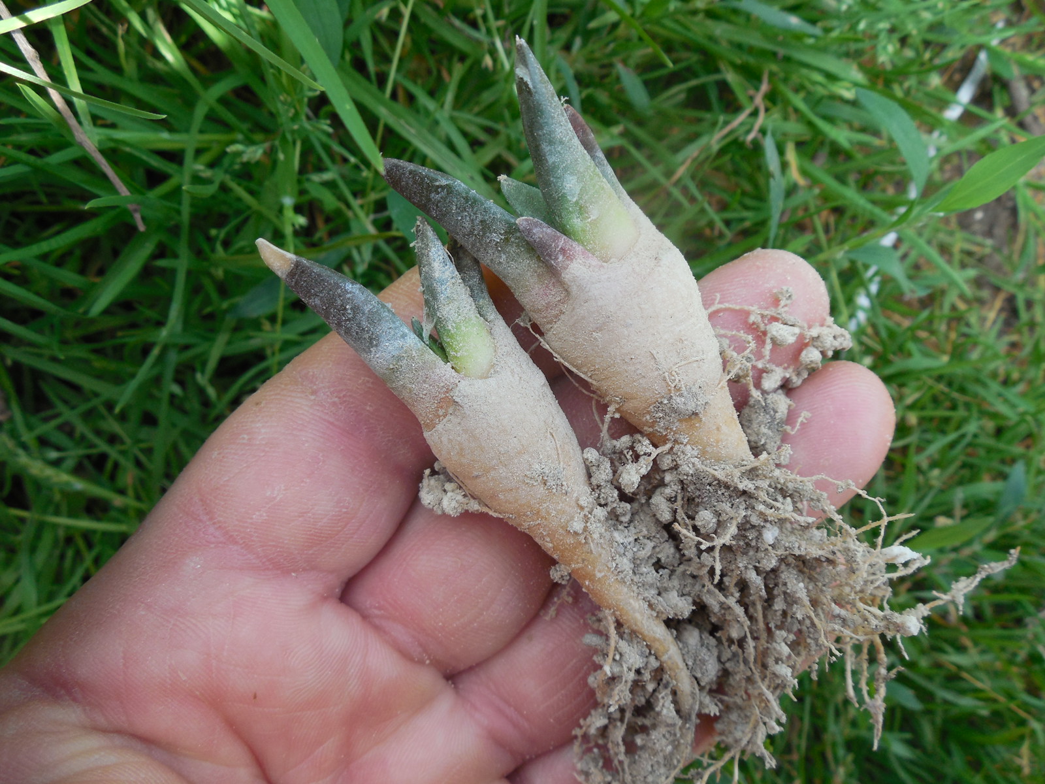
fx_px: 936
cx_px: 522
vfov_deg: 45.4
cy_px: 392
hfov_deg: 58.4
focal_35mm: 31
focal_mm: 5.6
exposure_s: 1/160
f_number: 3.6
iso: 125
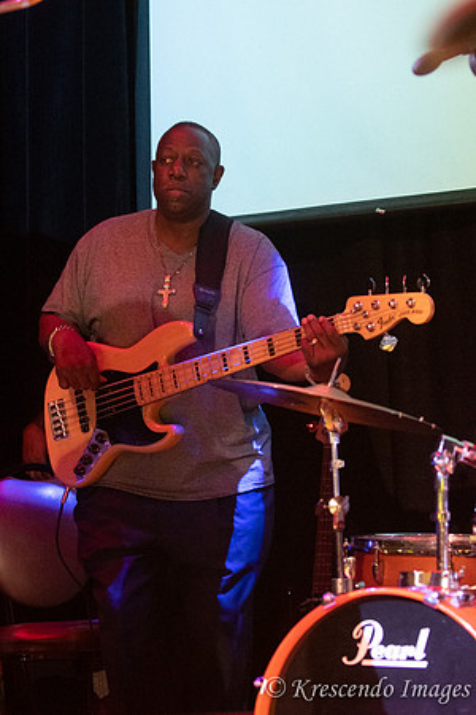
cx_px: 238
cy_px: 358
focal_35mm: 105
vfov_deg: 19.5
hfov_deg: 13.0
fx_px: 2082
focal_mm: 70
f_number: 3.2
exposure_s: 1/200
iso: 3200
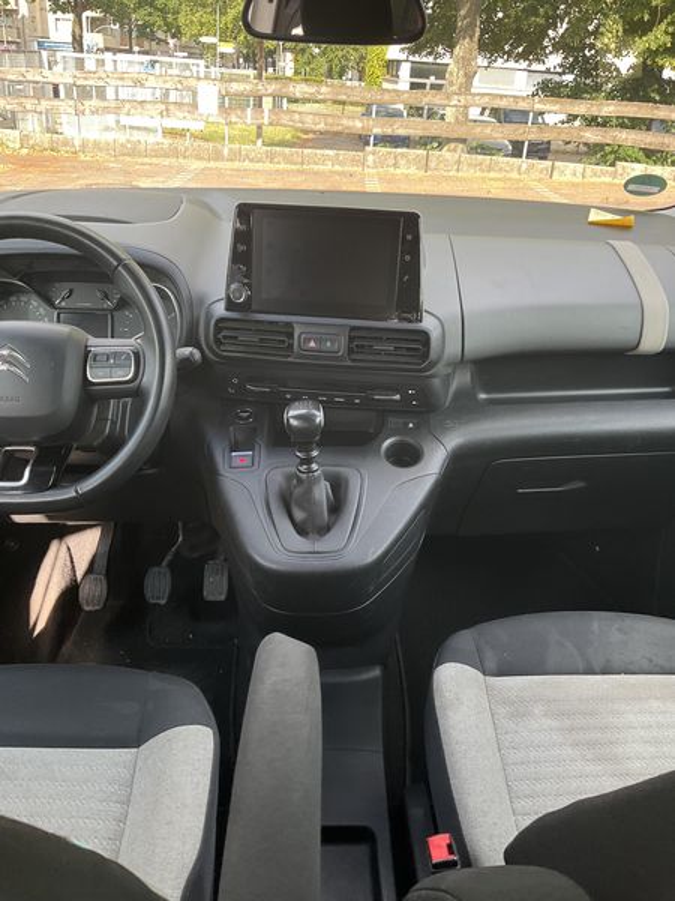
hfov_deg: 48.2
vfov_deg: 61.7
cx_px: 338
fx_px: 754
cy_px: 450
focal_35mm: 29
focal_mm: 3
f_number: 1.8
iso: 25
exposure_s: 1/122
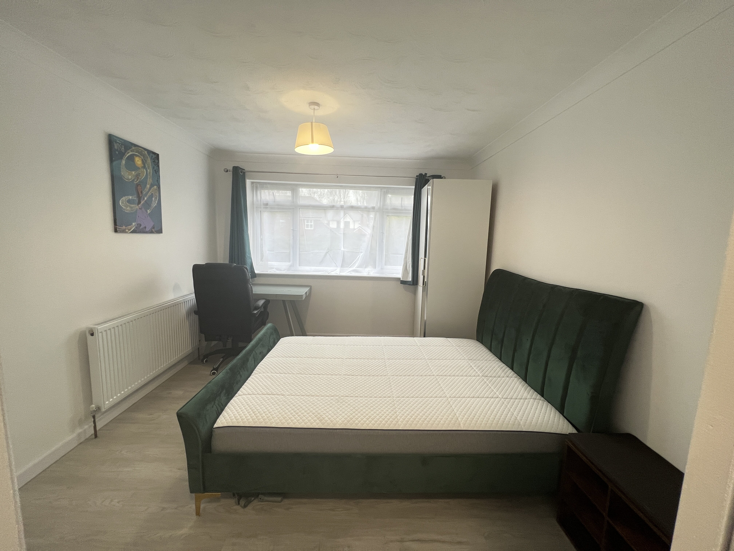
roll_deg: -1.6
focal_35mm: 13
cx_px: 367
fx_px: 276
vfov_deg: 89.9
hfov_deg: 106.2
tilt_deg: -7.2
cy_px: 276
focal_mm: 1.57
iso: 125
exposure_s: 1/100
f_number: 1.8
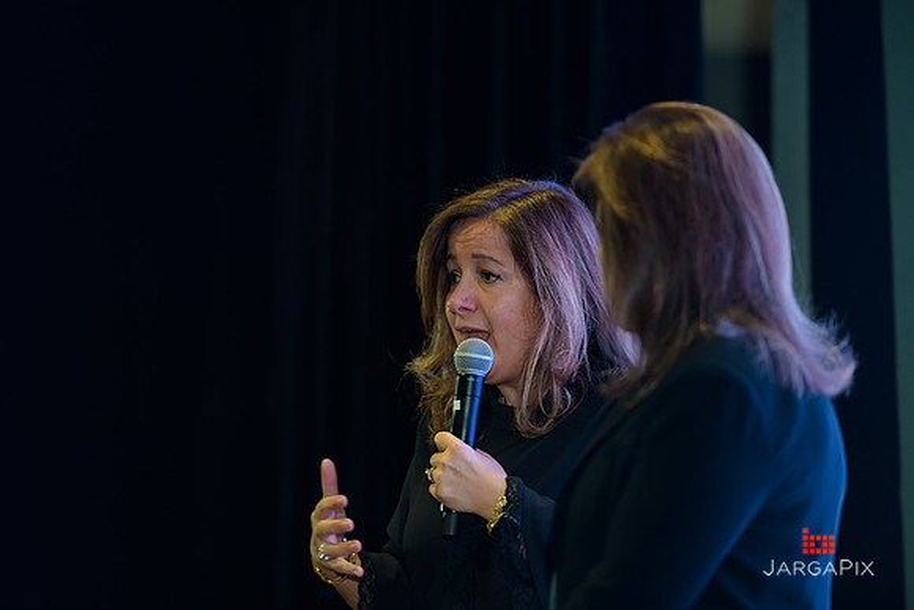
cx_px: 457
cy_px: 305
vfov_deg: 6.9
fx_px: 5079
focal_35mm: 200
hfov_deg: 10.3
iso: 1250
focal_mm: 200
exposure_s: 1/200
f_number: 3.2
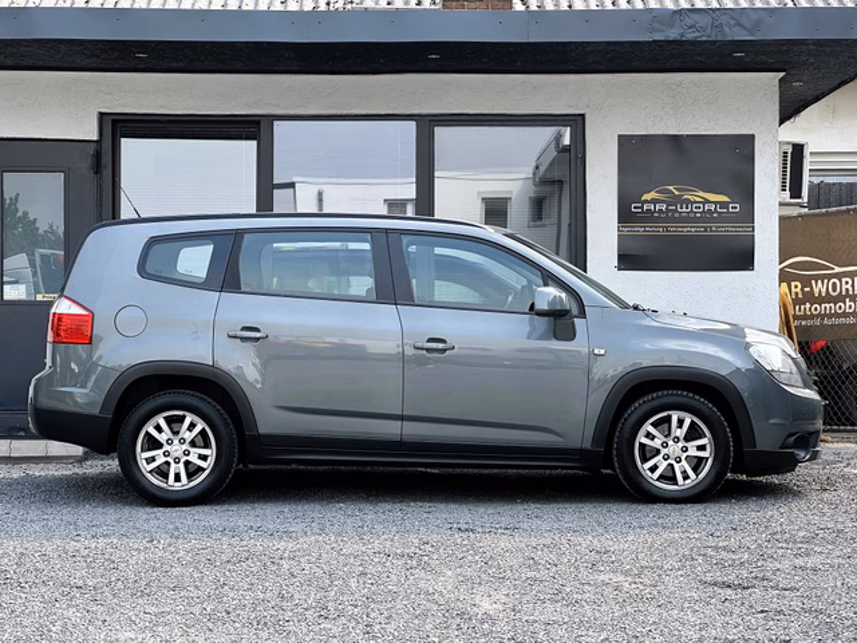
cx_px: 428
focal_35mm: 77
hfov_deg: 25.3
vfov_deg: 19.1
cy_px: 322
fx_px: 1906
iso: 32
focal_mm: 9
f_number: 2.8
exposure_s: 1/176
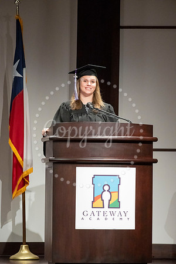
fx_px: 1467
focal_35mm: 200
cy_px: 132
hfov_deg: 6.9
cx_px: 88
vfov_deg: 10.3
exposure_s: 1/200
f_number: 8
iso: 6400
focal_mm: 200
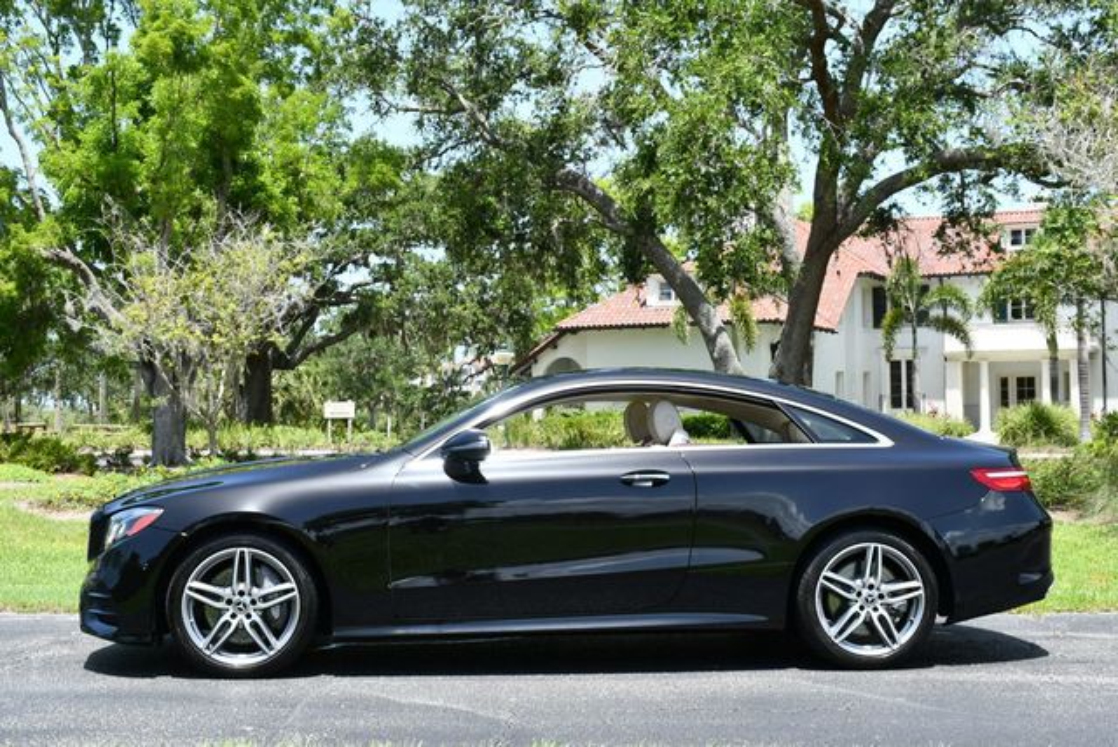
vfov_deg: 27.0
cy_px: 374
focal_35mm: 50
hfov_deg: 39.6
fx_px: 1554
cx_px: 559
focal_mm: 25
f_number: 8
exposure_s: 1/250
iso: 200
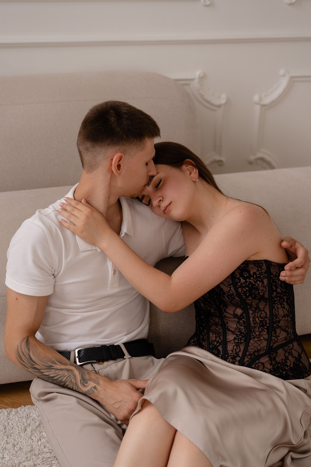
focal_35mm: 55
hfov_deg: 24.6
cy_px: 234
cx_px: 156
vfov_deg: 36.2
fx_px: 713
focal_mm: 55
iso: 250
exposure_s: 1/160
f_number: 3.5
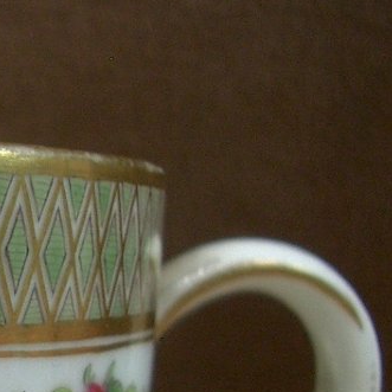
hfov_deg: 14.5
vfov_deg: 15.2
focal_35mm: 112
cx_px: -203
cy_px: 410
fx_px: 1435
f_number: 2.6
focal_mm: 5.8
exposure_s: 1/80
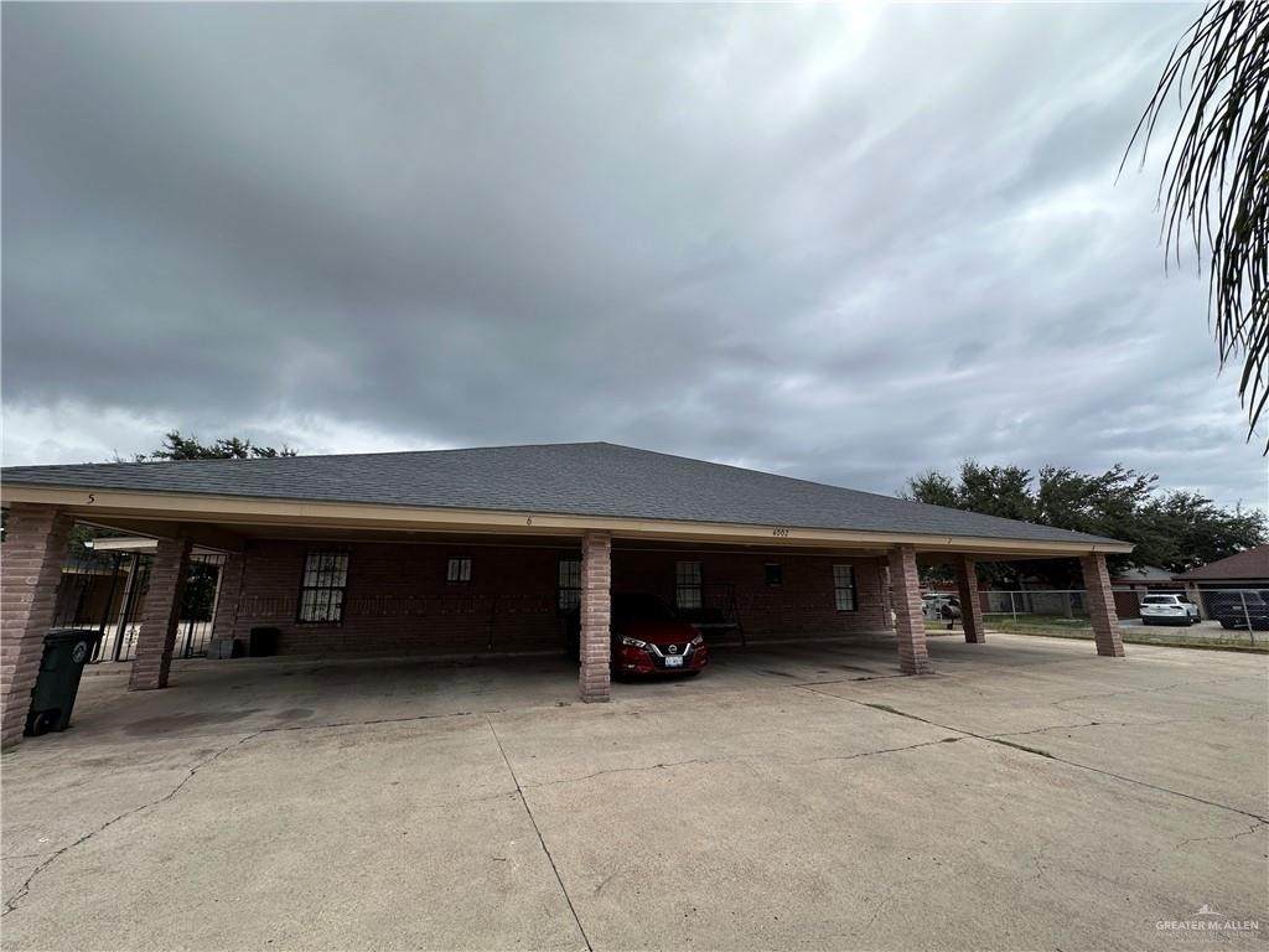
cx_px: 634
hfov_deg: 102.1
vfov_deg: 85.7
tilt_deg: +12.8
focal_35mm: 14
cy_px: 476
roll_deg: -0.5
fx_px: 513
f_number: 2.2
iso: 40
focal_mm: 2.22
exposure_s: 1/1689
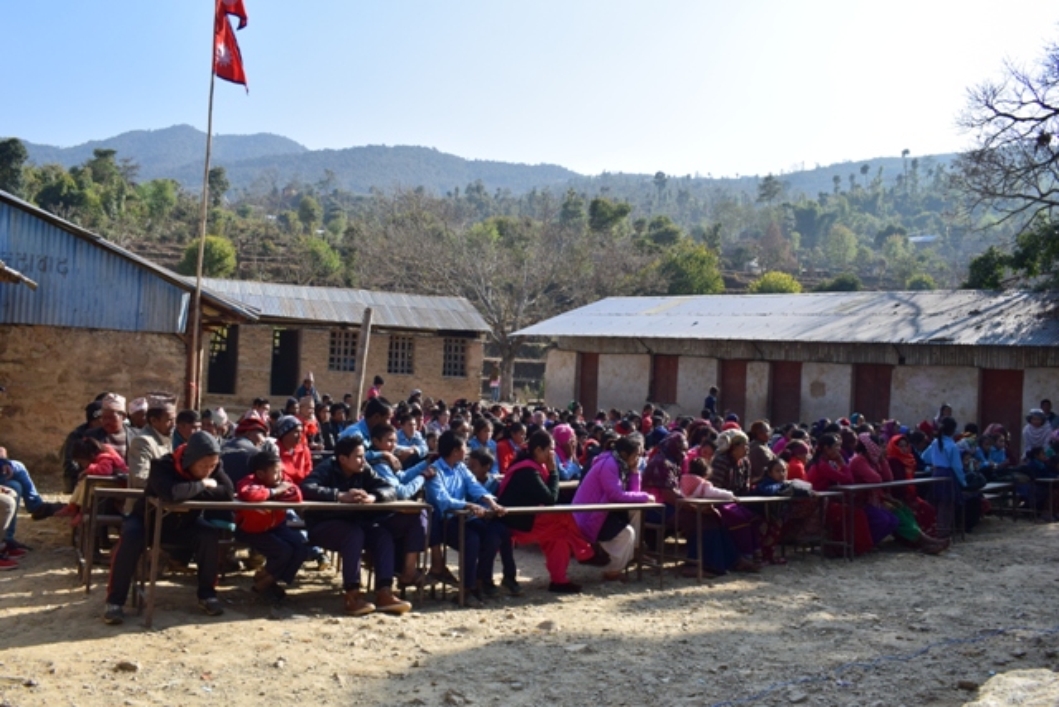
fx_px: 883
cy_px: 354
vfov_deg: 43.6
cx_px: 530
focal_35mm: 30
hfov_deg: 61.9
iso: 400
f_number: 11
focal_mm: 20
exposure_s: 1/500
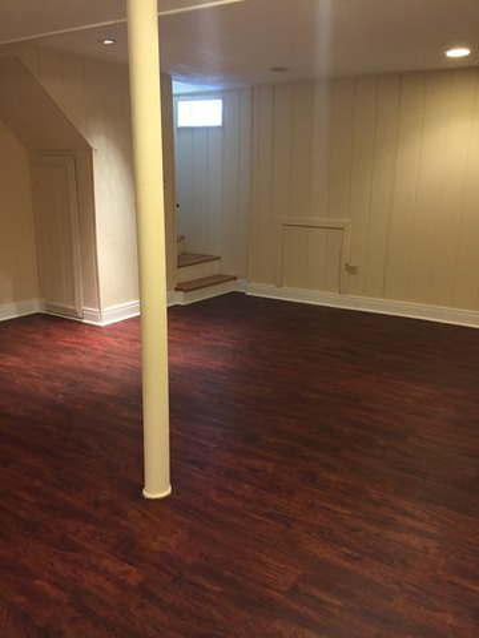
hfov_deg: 48.2
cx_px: 240
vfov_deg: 61.7
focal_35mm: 29
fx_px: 535
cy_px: 319
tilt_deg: -14.0
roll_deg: -0.7
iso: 160
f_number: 2.2
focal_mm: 4.15
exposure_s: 1/30
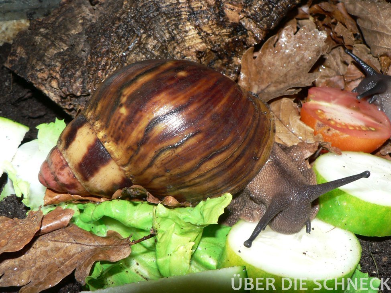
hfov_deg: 50.1
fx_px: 418
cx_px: 194
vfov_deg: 38.7
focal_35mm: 37
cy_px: 144
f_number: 4
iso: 100
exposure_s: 1/60
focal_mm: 6
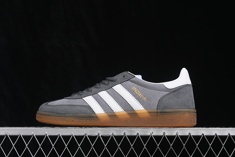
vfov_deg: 18.2
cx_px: 118
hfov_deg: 27.0
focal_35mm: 75
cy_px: 78
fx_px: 490
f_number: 8
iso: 160
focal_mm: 50
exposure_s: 1/80
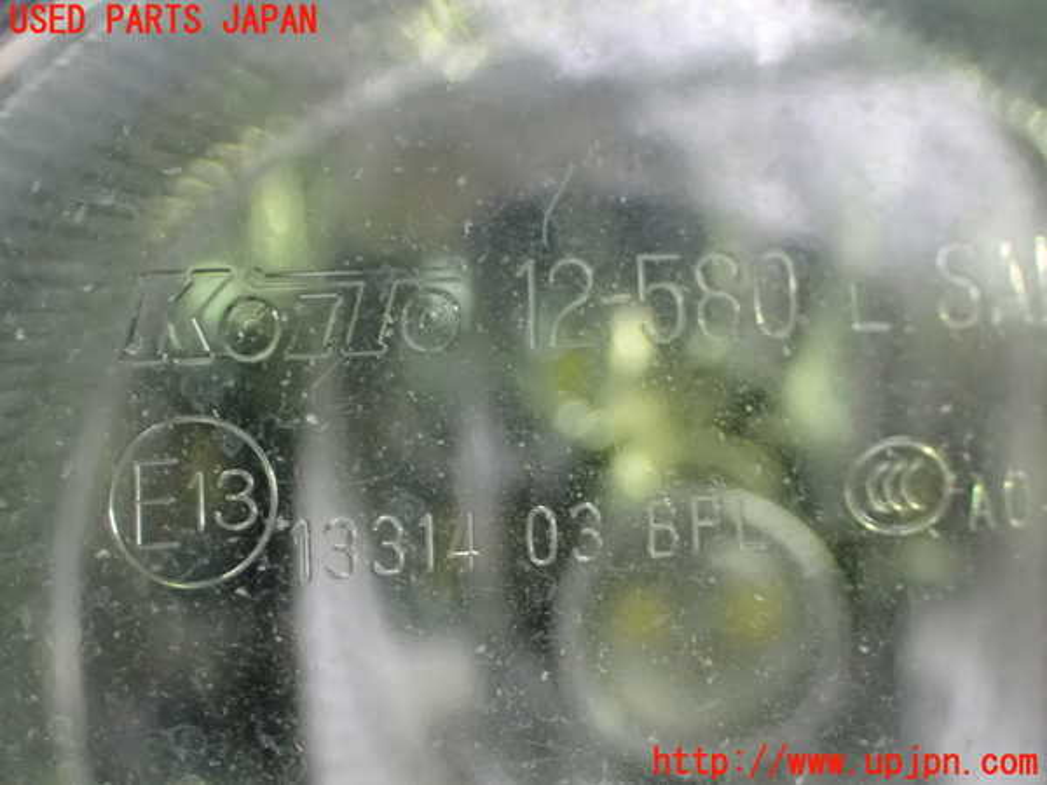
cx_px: 524
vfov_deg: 23.7
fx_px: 1875
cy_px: 392
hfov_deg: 31.2
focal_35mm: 62
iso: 1600
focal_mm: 11.09
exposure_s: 1/20
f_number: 3.6
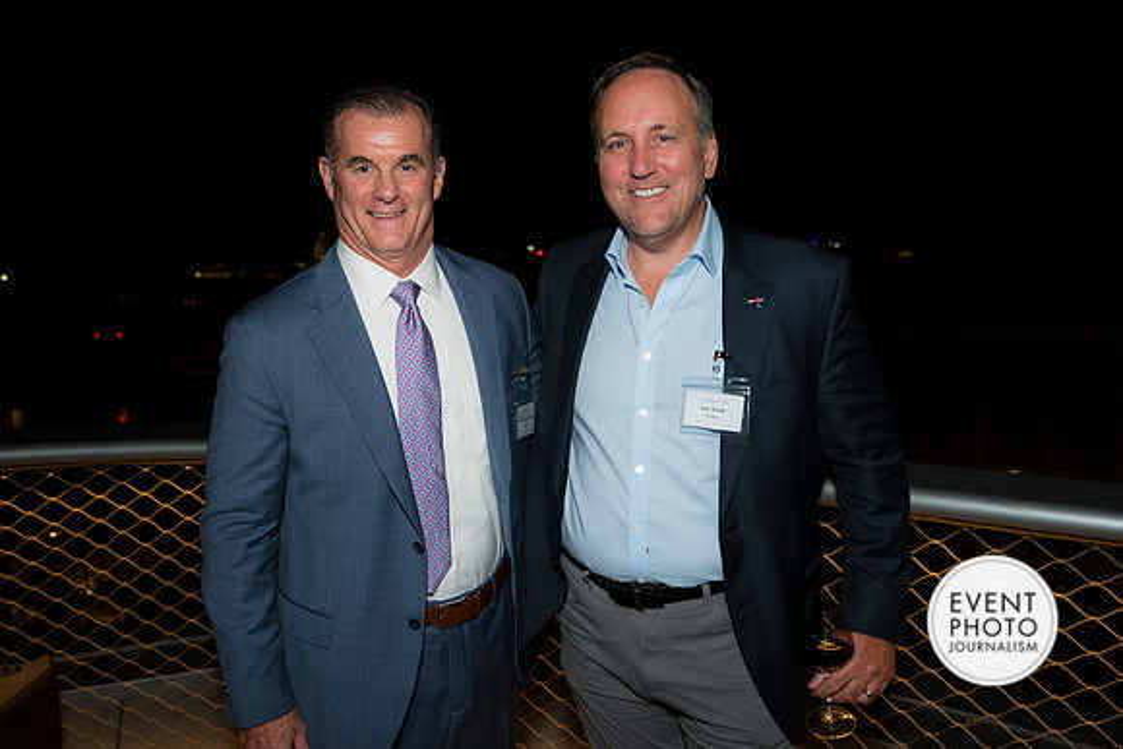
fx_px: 1092
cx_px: 562
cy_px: 374
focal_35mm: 35
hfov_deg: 54.4
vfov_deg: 37.9
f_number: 5.6
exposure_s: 1/125
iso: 1250
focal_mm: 35
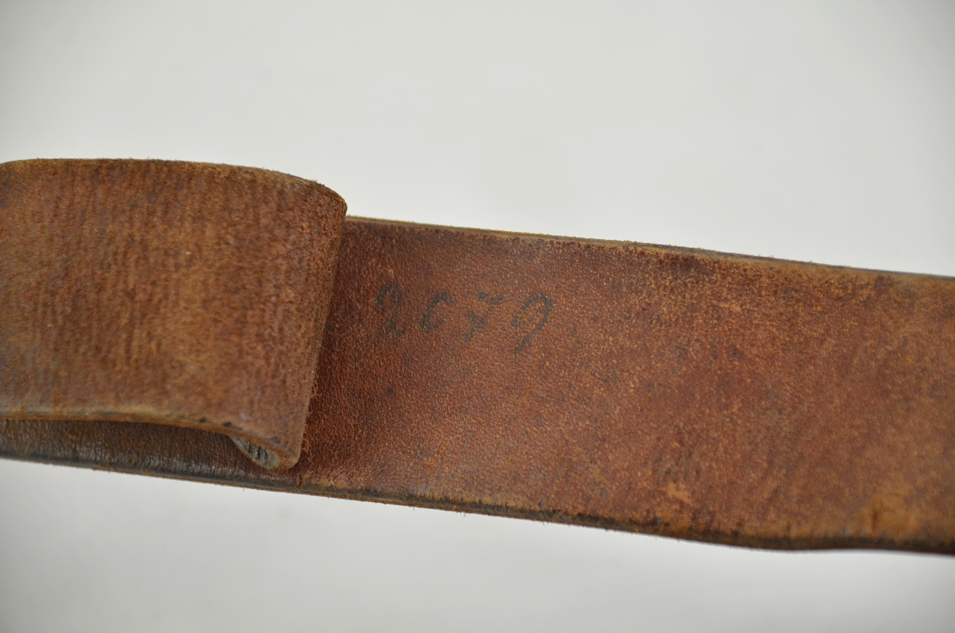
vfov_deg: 6.8
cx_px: 478
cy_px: 316
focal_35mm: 202
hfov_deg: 10.2
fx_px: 5361
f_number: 5.6
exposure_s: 1/250
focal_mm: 135
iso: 800
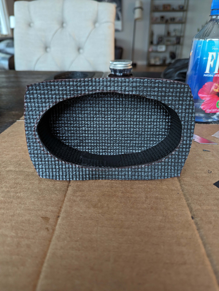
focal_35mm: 24
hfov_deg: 56.9
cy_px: 146
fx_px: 202
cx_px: 110
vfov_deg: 71.5
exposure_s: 1/24
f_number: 1.85
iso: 574
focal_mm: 6.81
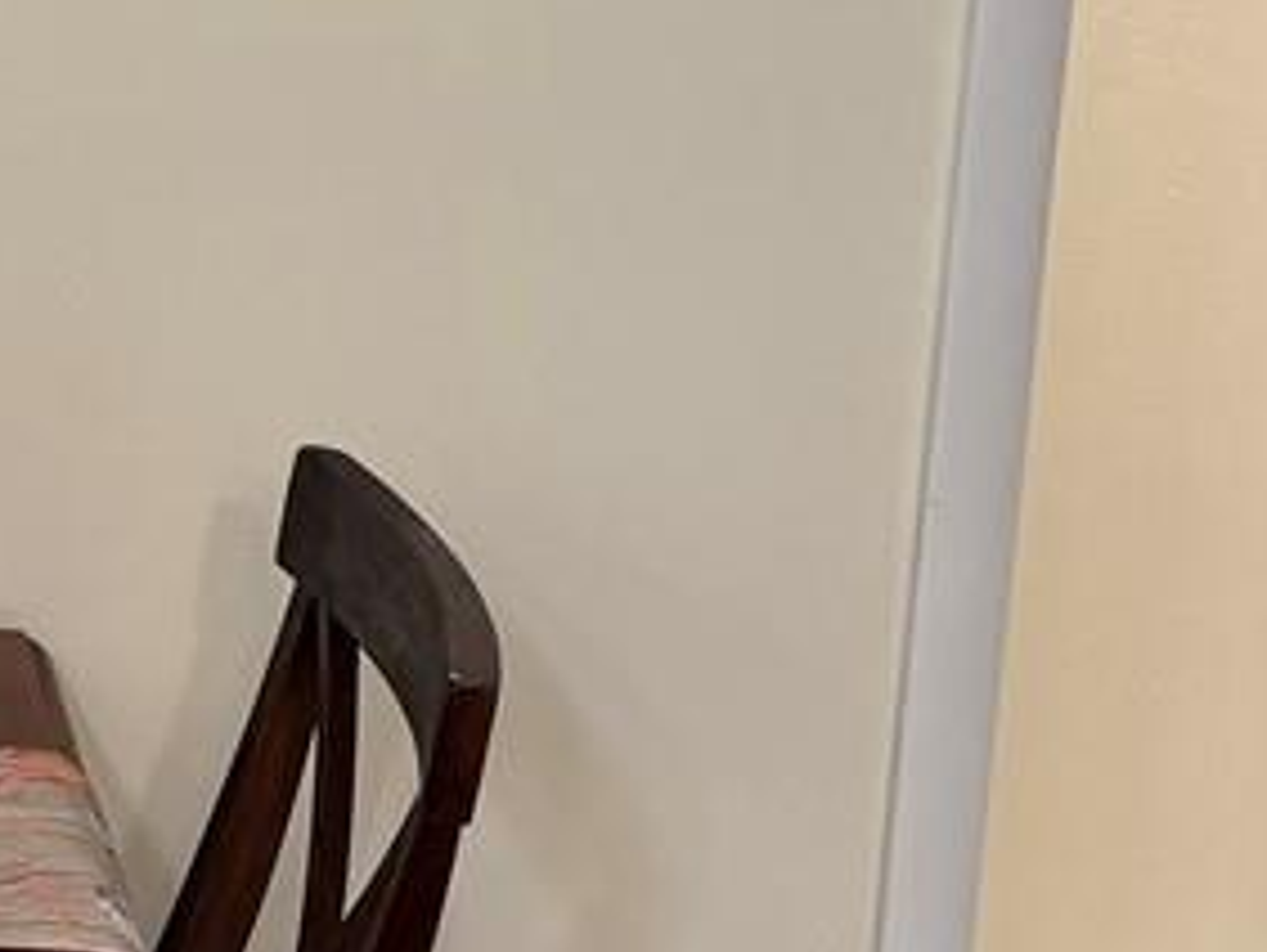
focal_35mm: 136
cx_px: -1096
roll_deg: -0.2
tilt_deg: -12.8
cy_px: 238
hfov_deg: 13.0
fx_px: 4982
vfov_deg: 10.9
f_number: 1.78
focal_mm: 6.76
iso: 160
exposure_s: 1/60
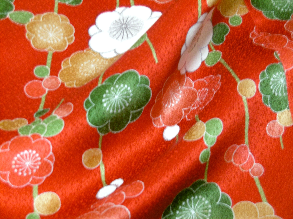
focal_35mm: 90
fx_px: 762
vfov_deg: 16.4
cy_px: 110
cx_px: 146
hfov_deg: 21.8
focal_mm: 16.2
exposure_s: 1/8
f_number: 4.7
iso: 200
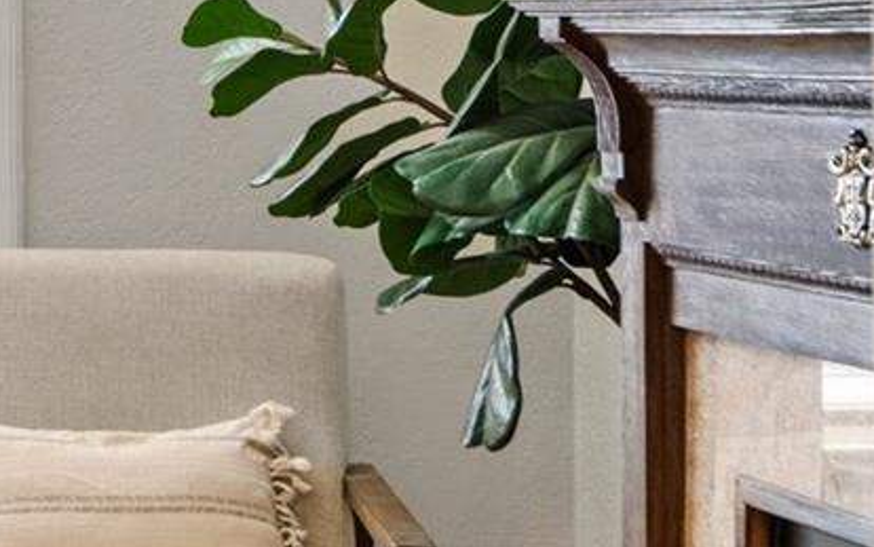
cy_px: 68
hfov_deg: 15.3
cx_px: -591
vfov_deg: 10.7
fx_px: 2907
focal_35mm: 122
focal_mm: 31
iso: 500
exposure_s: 1/6
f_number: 9
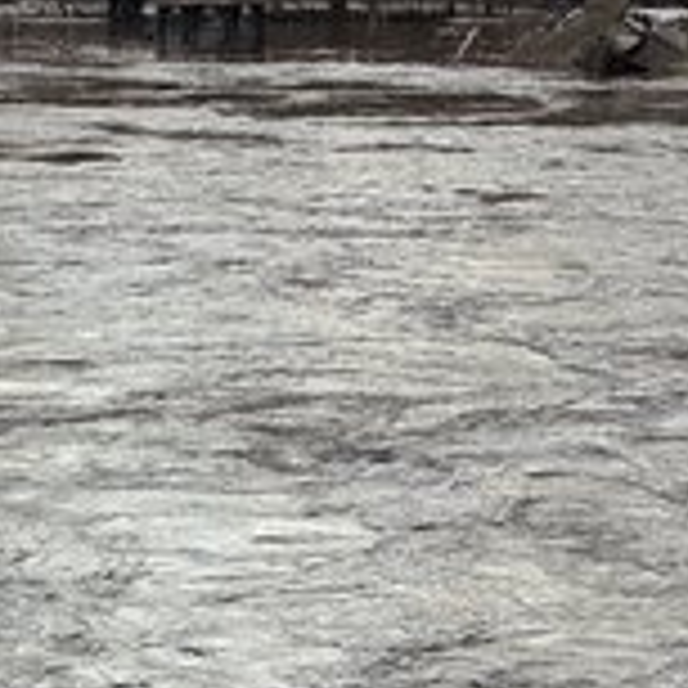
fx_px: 4003
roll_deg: -0.2
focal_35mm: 178
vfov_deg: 9.8
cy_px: 90
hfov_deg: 9.8
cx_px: 81
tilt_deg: -2.3
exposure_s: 1/99
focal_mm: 9
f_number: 2.8
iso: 64
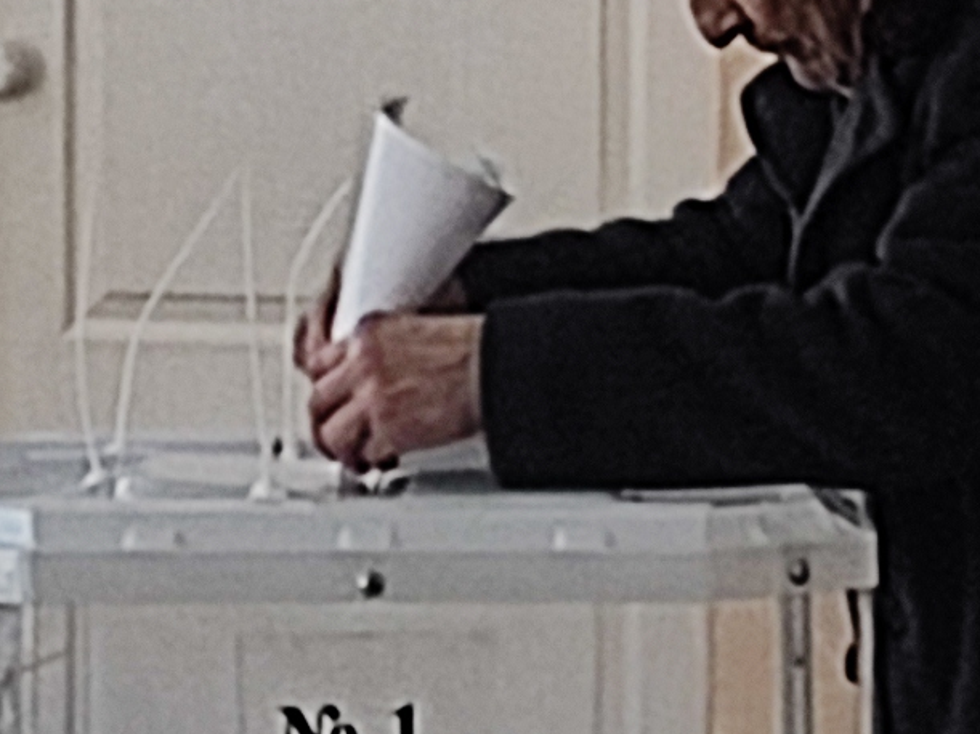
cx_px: 892
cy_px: 210
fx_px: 10756
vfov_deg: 3.9
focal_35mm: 380
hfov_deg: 5.2
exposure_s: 1/100
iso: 85
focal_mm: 4.71
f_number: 1.79
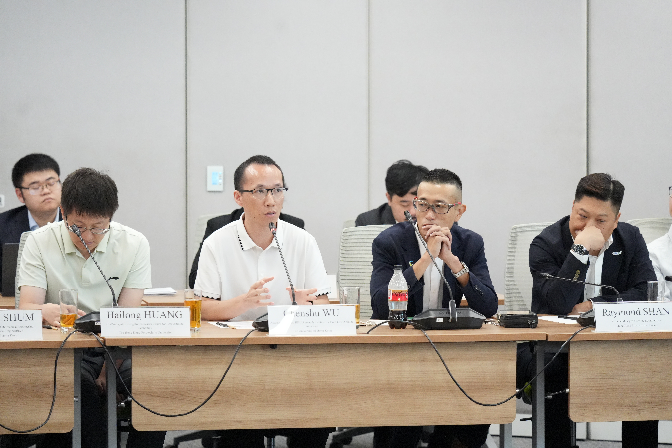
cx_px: 336
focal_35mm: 140
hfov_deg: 14.7
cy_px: 224
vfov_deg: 9.8
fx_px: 2613
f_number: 4
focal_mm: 140
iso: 12800
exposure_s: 1/320
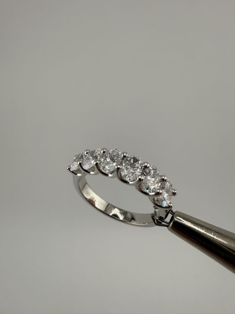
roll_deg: -4.3
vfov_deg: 71.6
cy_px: 157
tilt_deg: -28.7
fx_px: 217
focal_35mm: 24
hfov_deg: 56.8
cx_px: 118
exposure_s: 1/2222
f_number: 2.2
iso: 40
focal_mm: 2.22
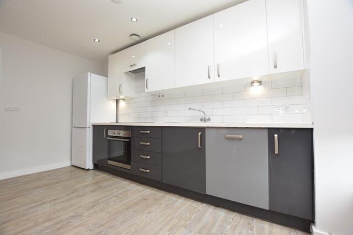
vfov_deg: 77.3
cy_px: 118
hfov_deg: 100.4
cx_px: 176
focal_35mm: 15
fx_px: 147
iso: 800
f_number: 5
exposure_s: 1/100
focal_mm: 10
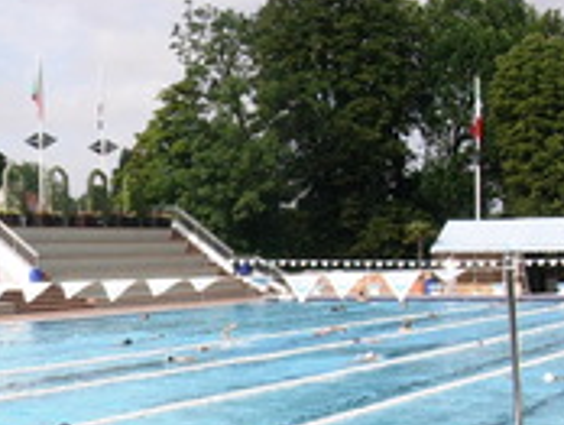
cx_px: 10
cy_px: 334
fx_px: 1387
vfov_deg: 17.3
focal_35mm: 85
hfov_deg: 22.2
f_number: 5.4
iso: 70
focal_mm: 5.6
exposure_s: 1/430
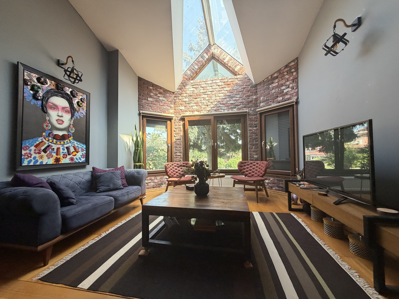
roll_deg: +1.5
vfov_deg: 85.7
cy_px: 150
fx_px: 161
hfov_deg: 102.1
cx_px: 200
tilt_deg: +1.9
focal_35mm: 14
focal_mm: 2.22
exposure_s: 1/121
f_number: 2.2
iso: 160
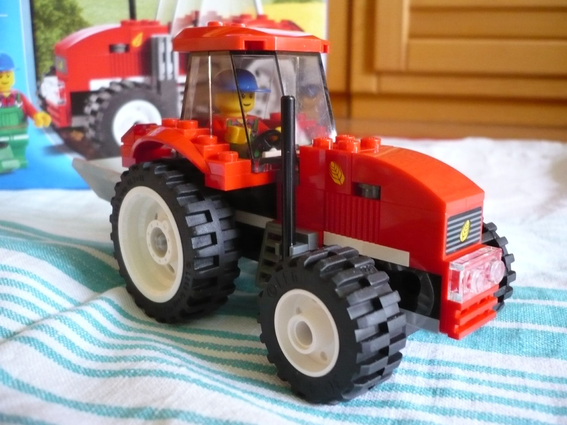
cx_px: 284
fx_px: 573
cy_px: 212
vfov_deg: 40.7
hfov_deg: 52.6
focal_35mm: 35
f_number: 2.8
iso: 400
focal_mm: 5.8
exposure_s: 1/50
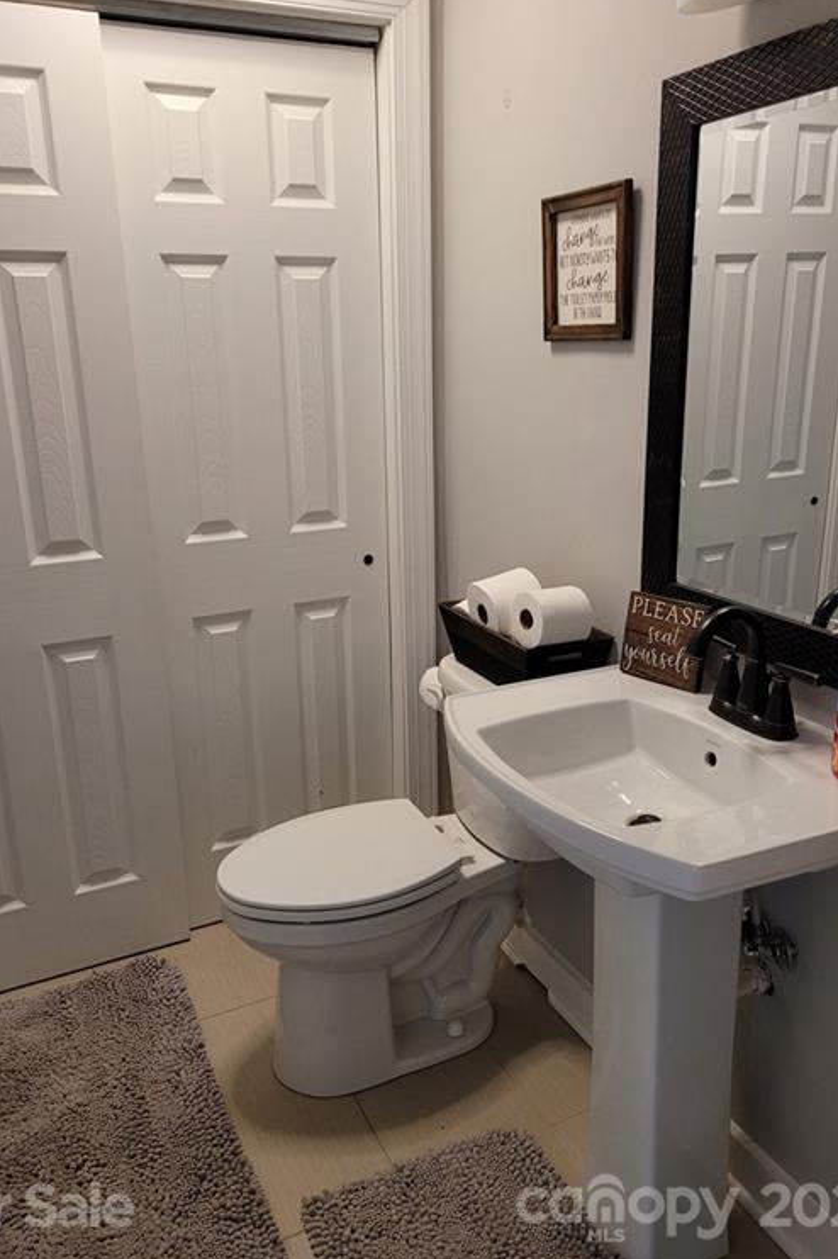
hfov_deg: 46.4
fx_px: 979
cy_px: 616
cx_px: 405
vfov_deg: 65.5
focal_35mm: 28
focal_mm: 5.4
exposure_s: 1/39
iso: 200
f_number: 1.8
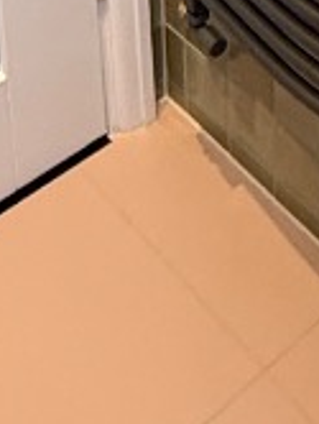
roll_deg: -1.6
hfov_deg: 14.2
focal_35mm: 101
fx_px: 1238
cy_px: -511
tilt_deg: -16.9
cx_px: 396
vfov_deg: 14.6
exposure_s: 1/50
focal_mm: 2.22
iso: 200
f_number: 2.2
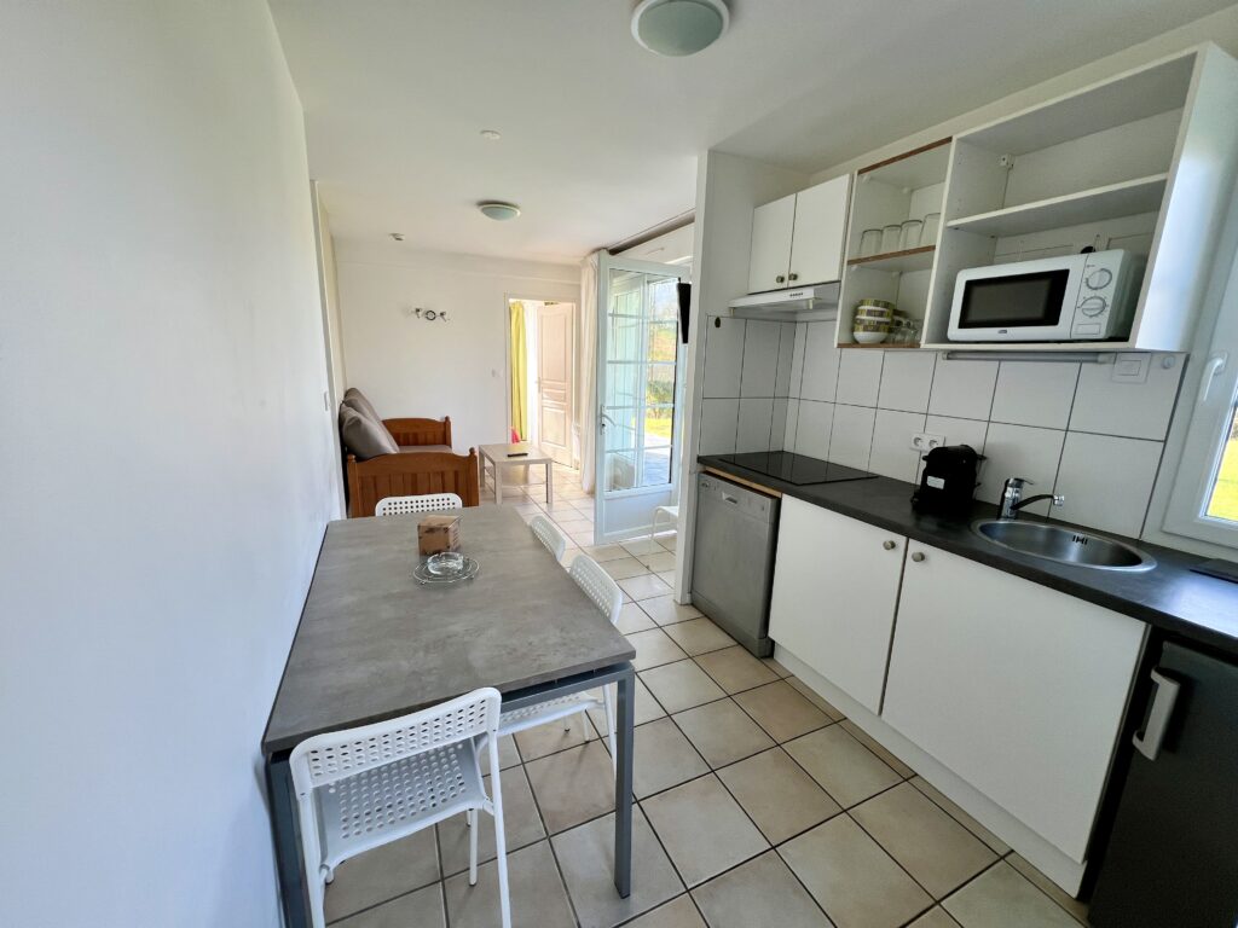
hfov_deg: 106.2
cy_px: 464
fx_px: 465
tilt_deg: -12.6
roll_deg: -1.8
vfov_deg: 89.9
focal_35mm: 13
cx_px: 619
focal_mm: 1.57
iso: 50
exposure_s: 1/99
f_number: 1.8
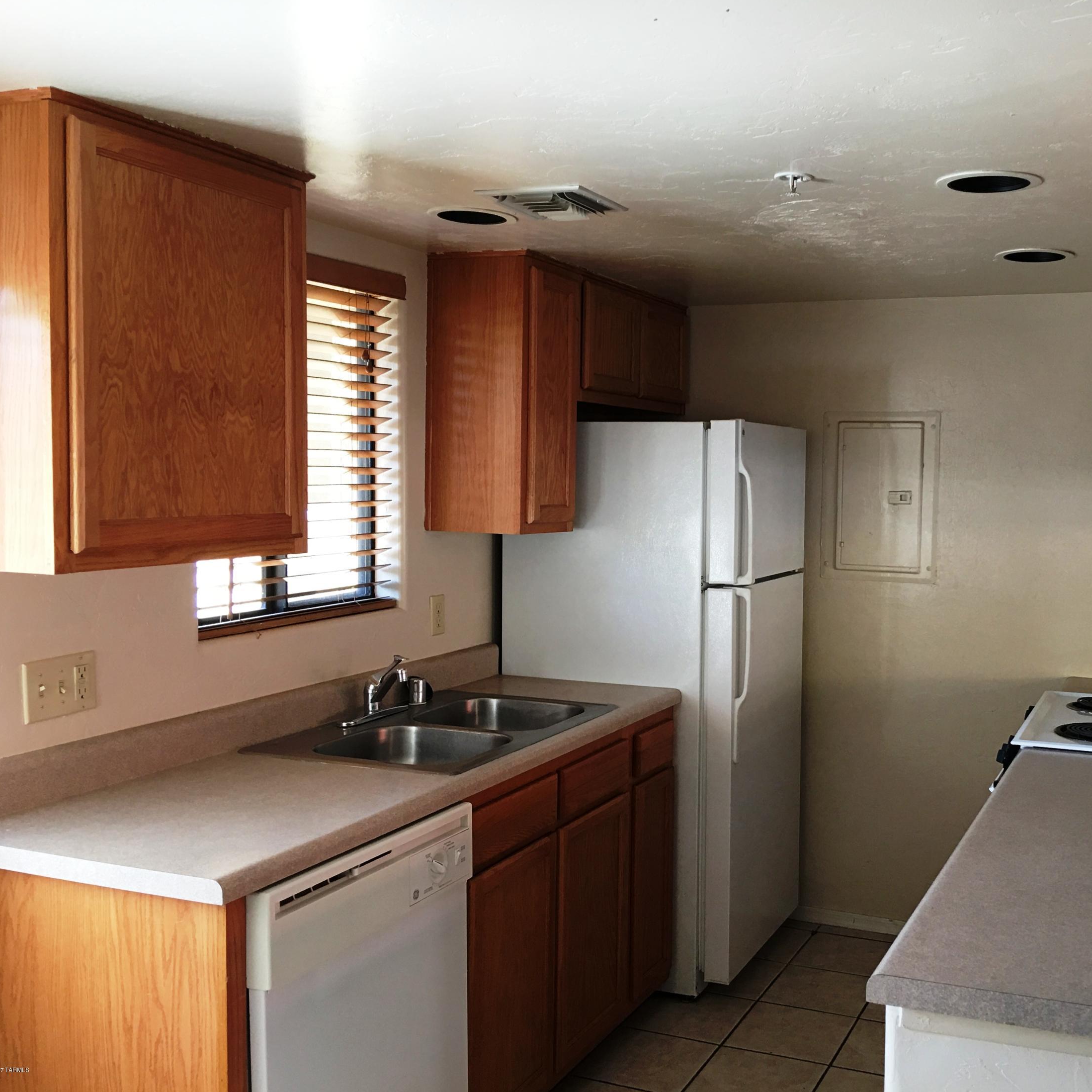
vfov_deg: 47.2
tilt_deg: -1.9
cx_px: 728
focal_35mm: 35
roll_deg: -1.1
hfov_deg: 46.5
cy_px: 546
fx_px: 1249
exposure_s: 1/15
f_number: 2.2
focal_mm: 4.15
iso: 32
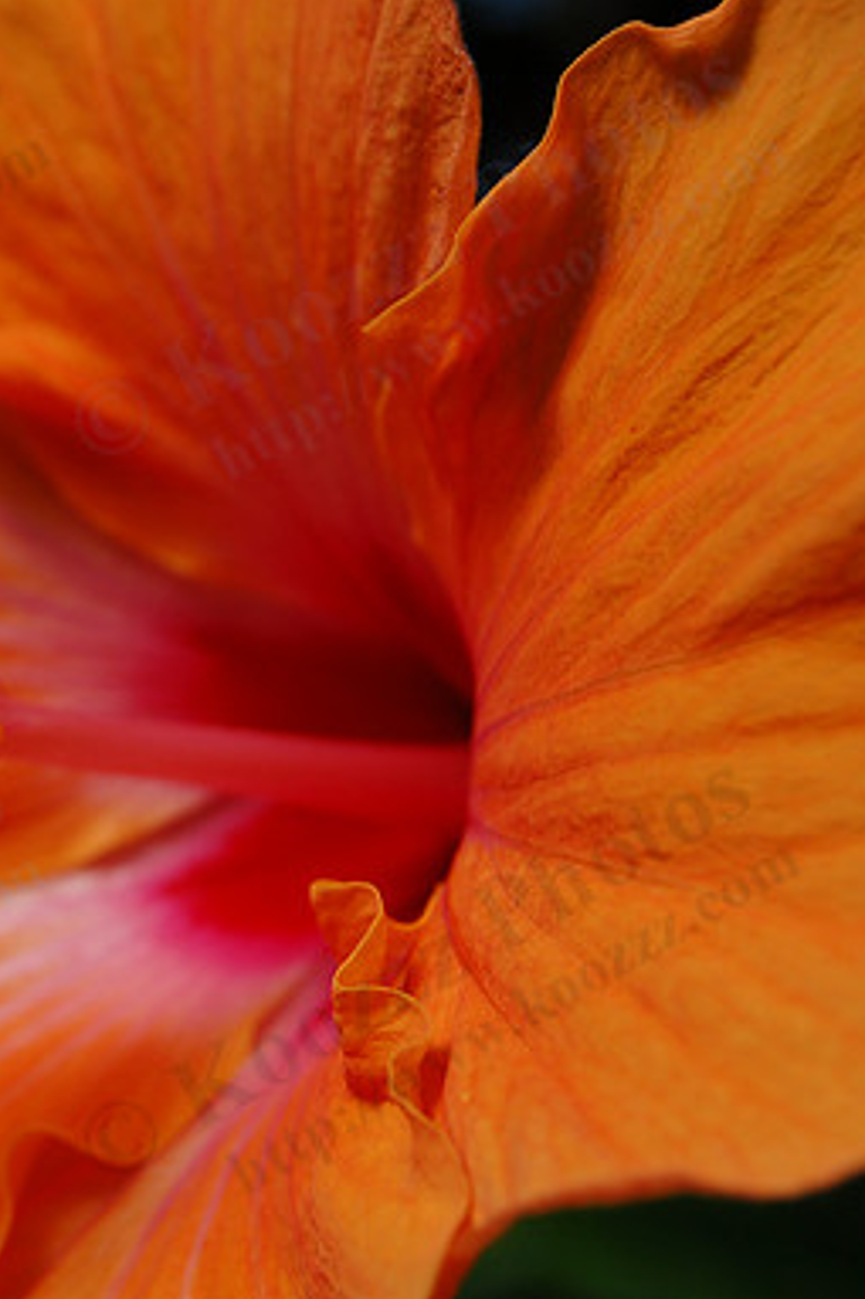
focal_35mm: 109
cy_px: 648
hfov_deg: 12.5
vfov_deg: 18.8
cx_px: 78
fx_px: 3932
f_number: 9
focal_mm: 48
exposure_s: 1/320
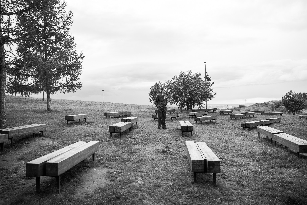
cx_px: 154
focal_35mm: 28
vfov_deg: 46.4
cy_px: 102
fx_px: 239
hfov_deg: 65.5
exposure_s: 1/1250
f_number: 3.5
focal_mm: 28
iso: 640
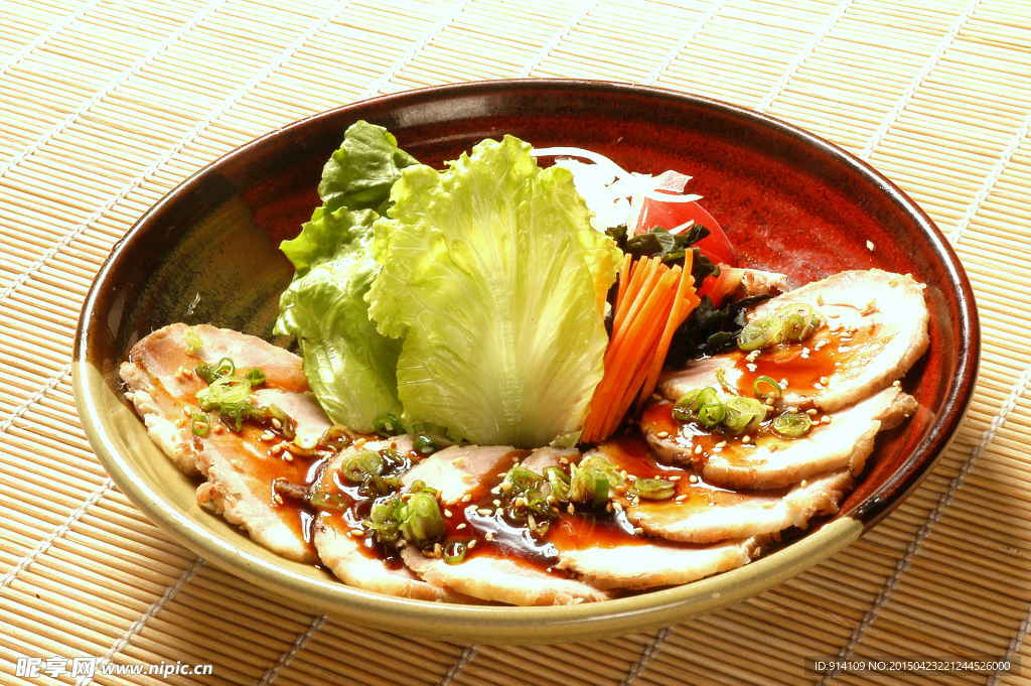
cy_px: 343
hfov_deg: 18.9
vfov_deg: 12.7
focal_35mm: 108
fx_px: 3090
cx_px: 516
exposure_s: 1/60
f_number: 29
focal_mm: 72
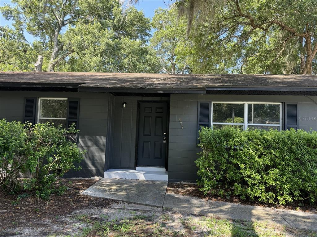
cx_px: 158
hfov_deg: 71.6
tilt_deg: +2.9
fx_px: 220
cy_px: 118
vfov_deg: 56.8
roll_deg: -1.4
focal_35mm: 24
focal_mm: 6.76
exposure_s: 1/223
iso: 64
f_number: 1.78
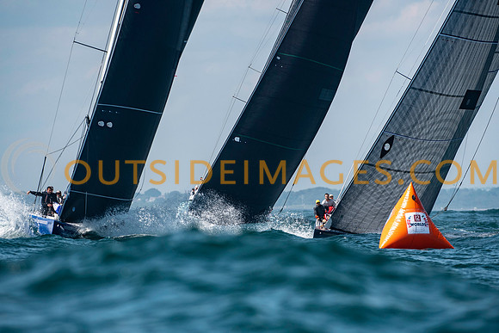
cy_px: 167
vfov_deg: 3.0
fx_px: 6440
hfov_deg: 4.4
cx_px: 254
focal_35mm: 464
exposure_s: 1/2500
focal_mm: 300
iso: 400
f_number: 5
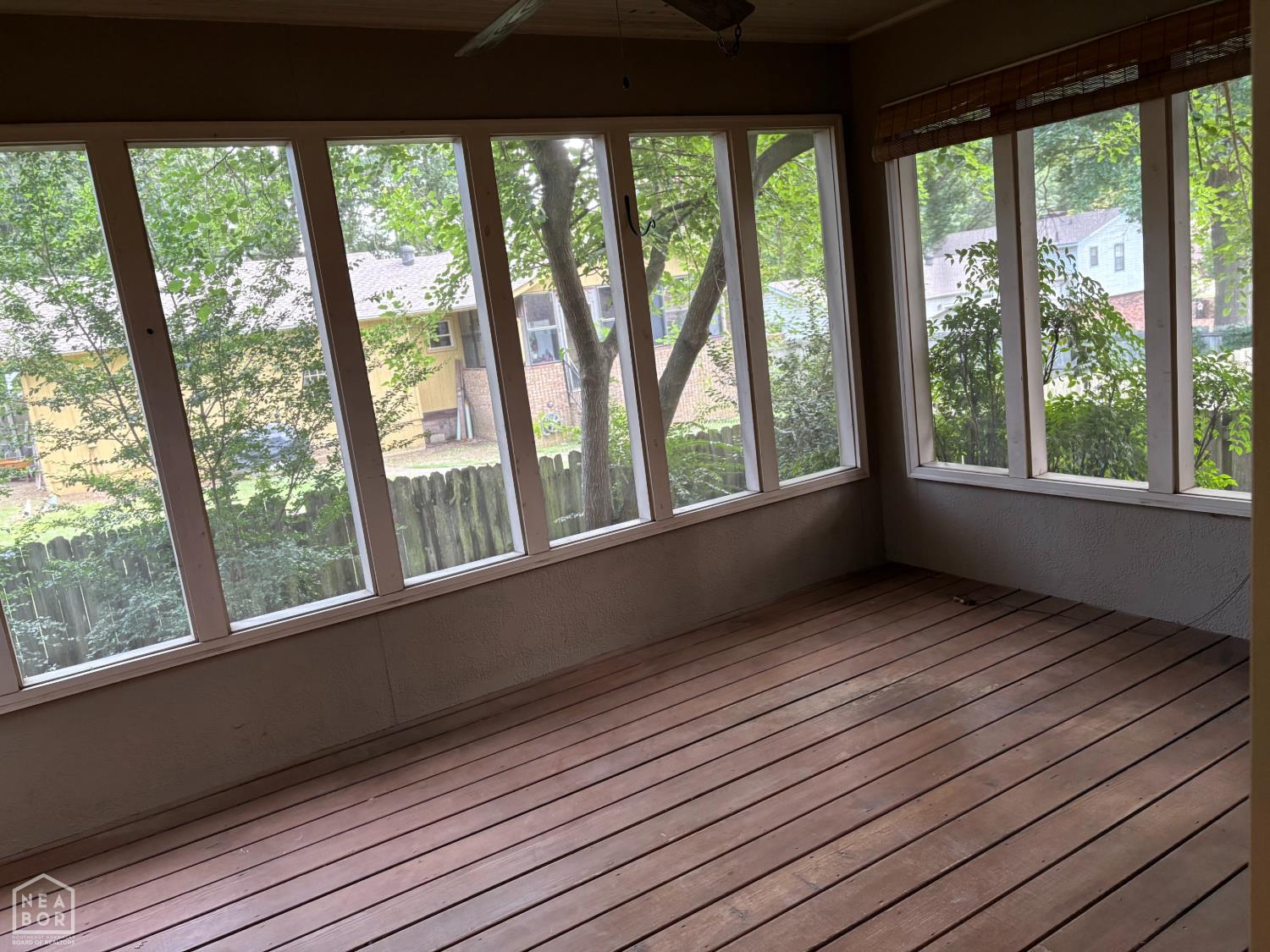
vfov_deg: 53.1
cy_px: 476
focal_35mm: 26
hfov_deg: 67.3
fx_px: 954
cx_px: 635
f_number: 1.6
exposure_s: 1/60
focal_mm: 5.96
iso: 200
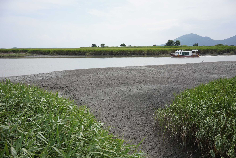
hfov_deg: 54.4
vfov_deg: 37.9
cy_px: 79
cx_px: 118
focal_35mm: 35
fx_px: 229
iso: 100
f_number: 13
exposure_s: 1/100
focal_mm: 35
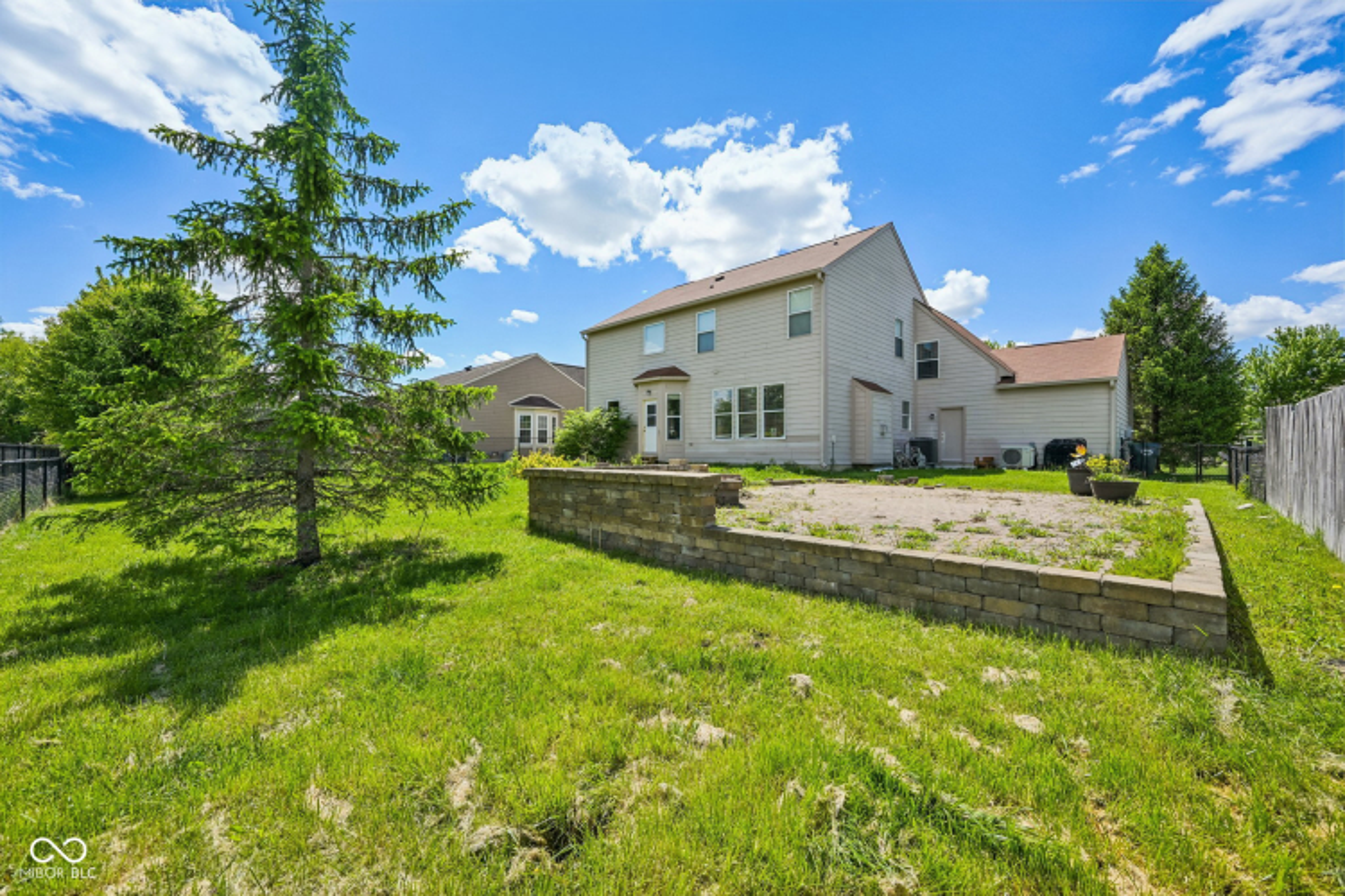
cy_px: 448
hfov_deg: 104.3
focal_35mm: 14
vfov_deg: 81.2
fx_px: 523
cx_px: 672
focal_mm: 14
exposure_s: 1/320
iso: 100
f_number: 8
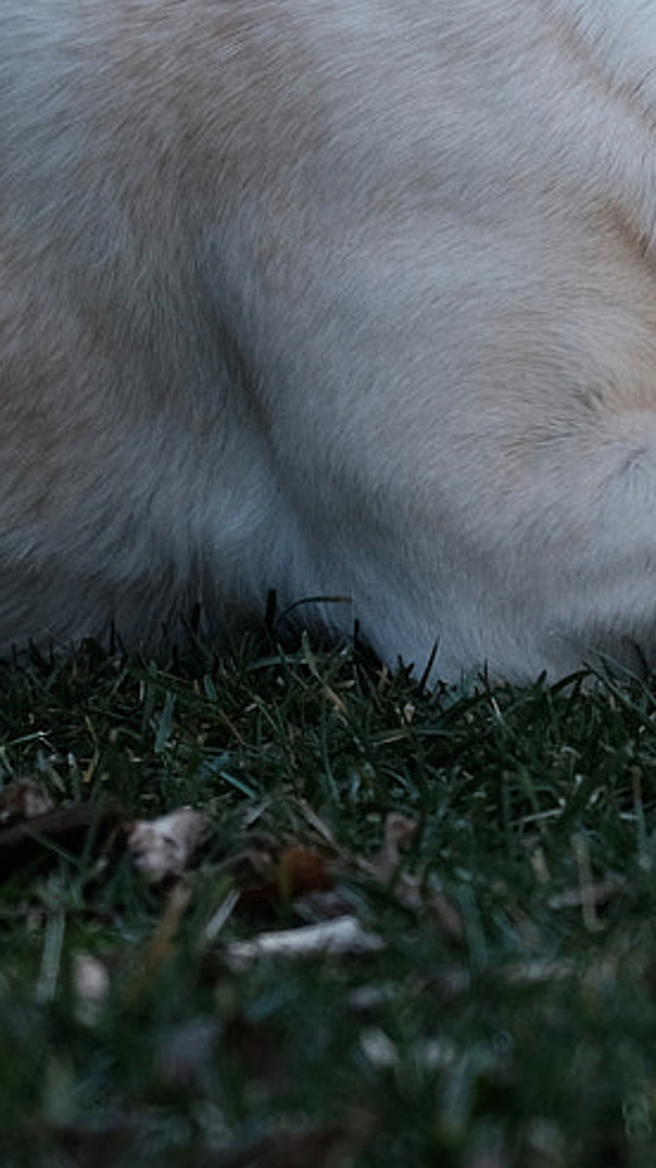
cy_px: 402
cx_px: 414
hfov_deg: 4.3
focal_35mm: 283
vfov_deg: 7.6
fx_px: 8756
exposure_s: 1/500
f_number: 4
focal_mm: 55
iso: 400
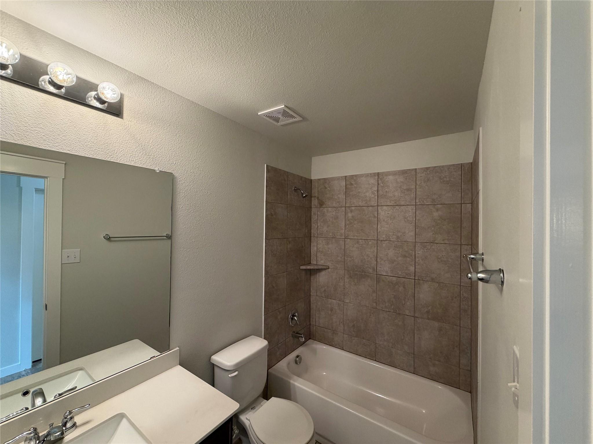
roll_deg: -1.2
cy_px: 222
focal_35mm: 14
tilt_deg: -0.2
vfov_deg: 85.7
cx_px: 296
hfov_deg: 102.1
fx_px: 240
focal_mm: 2.22
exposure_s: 1/60
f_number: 2.2
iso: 200
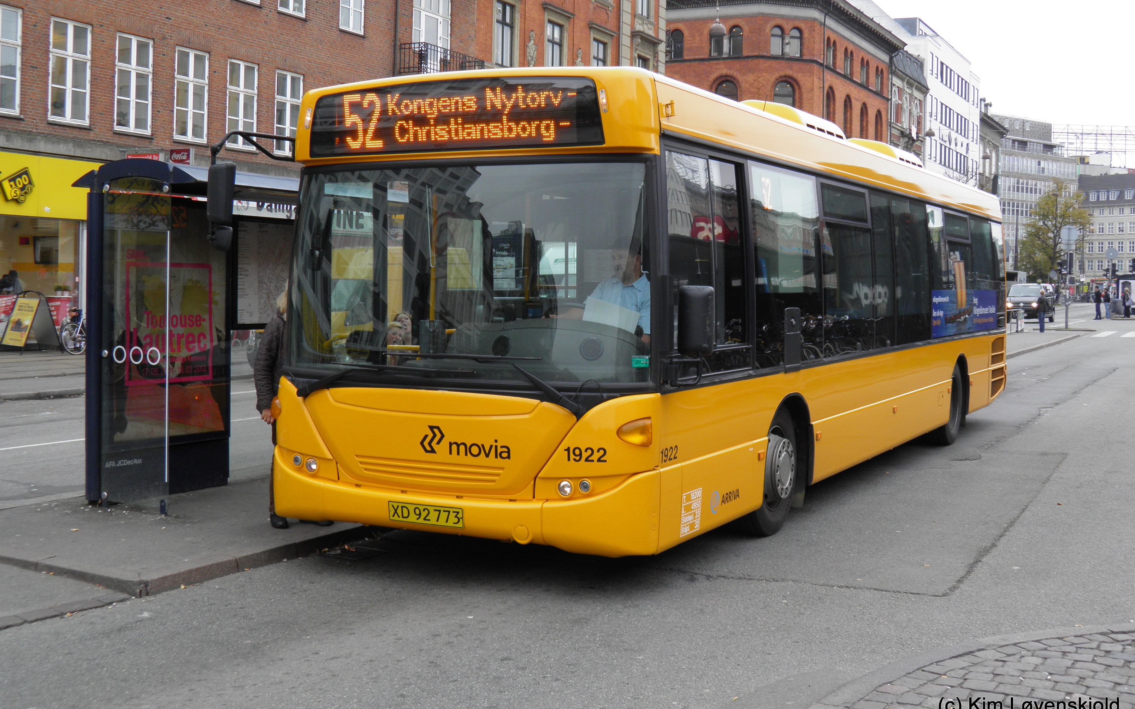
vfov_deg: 30.5
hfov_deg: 47.2
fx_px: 1299
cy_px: 308
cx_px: 568
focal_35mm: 42
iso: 50
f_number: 3.2
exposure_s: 1/50
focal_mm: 7.1
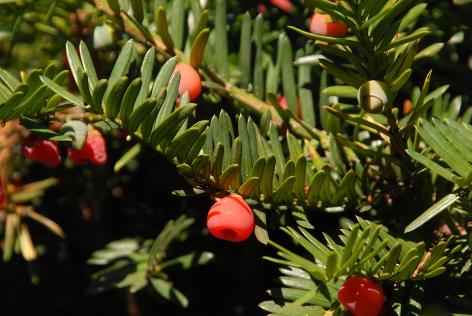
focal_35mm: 450
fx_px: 5906
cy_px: 158
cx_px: 236
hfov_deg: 4.6
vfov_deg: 3.1
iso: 400
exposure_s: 1/200
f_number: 7.1
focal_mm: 300
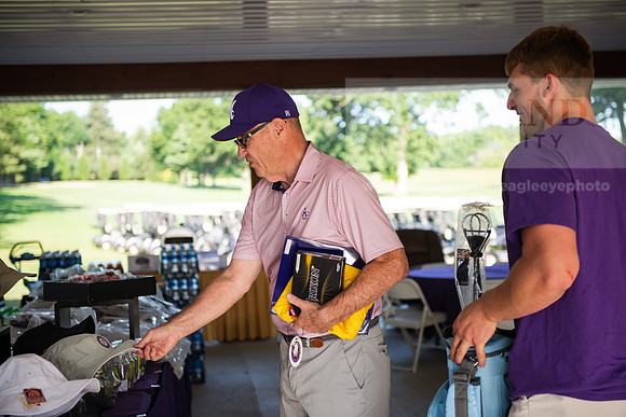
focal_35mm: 58
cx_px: 313
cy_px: 208
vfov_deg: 23.4
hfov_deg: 34.5
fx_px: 1009
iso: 125
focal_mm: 58
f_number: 3.2
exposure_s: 1/250
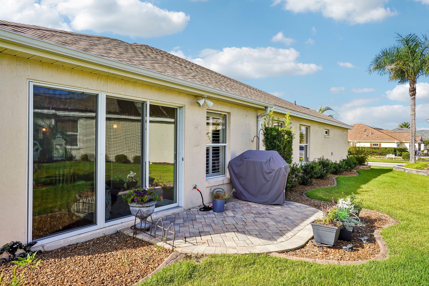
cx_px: 214
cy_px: 143
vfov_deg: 57.2
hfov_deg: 78.6
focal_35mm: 22
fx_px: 262
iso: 160
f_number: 20
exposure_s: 1/30
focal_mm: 22
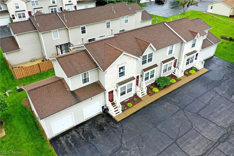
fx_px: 182
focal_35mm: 28
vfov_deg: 46.4
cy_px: 78
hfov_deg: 65.5
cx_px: 117
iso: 100
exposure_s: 1/200
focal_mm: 10.26
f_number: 5
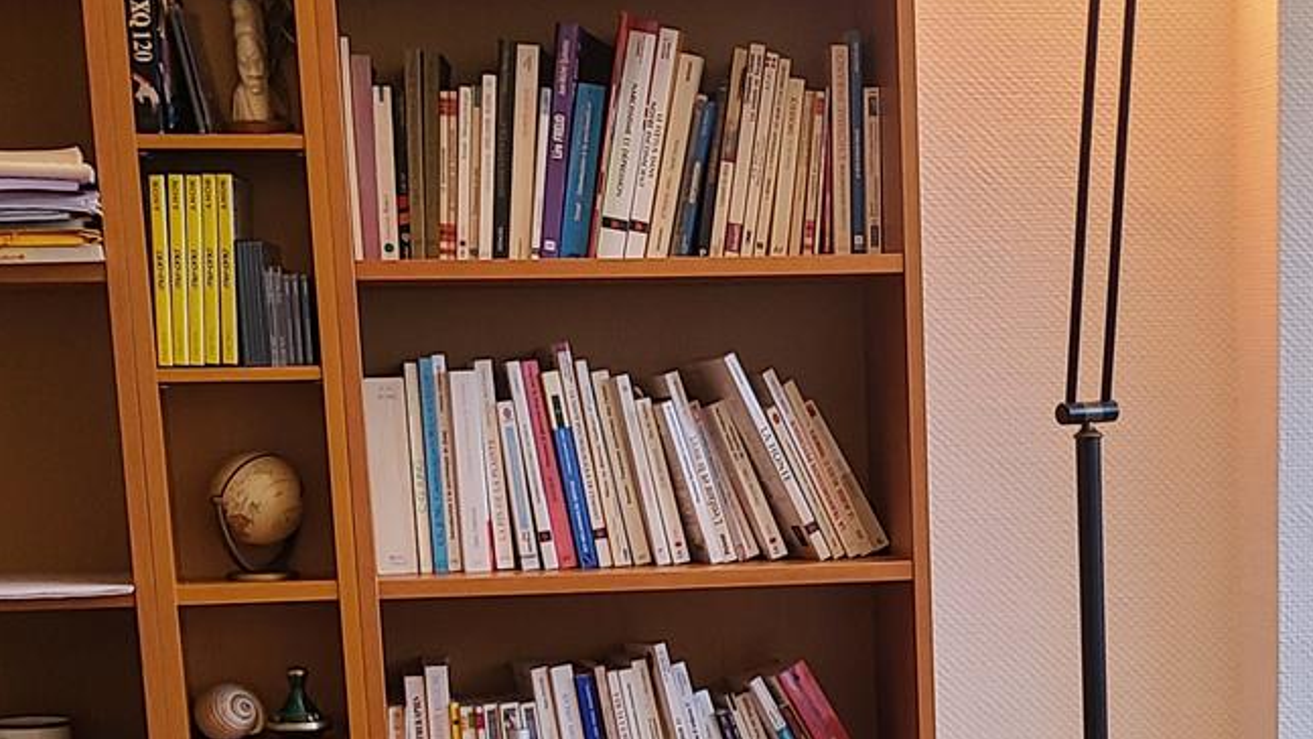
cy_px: 968
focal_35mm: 84
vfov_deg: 13.8
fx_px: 2925
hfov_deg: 25.1
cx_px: 936
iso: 160
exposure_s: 1/50
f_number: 1.8
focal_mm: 5.4
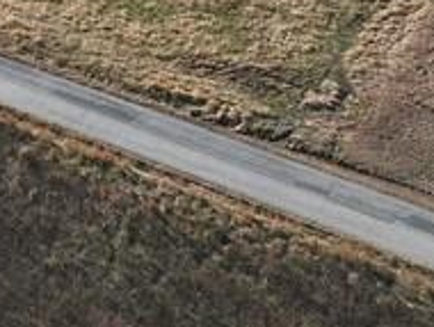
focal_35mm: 129
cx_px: -391
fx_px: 1619
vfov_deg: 10.2
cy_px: -426
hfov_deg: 13.4
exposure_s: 1/4000
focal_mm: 12.29
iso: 300
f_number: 2.8
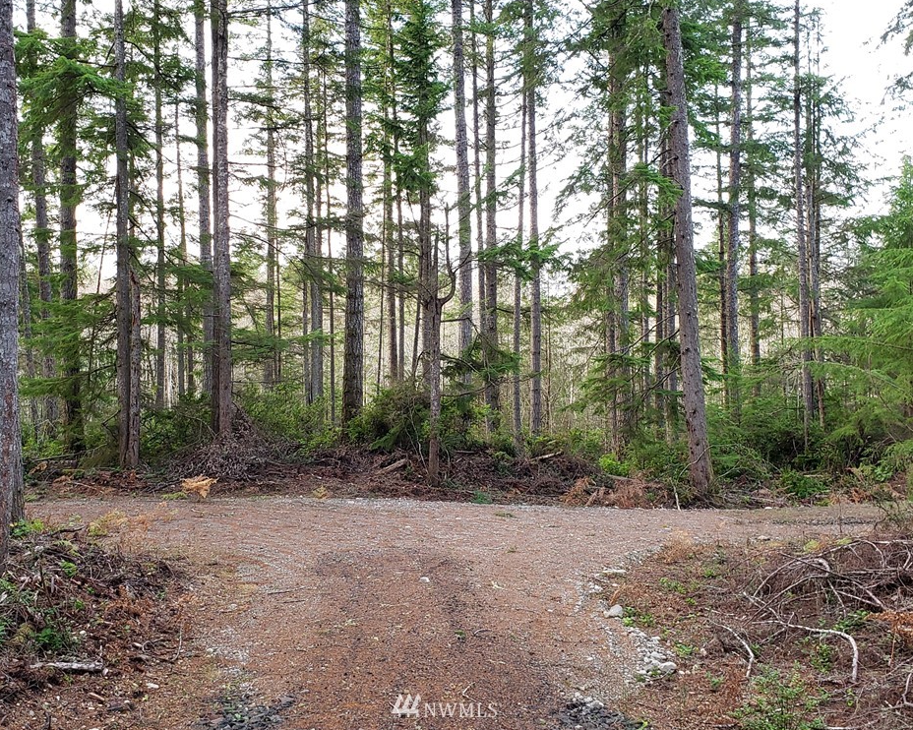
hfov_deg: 62.2
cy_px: 365
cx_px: 447
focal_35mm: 28
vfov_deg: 51.5
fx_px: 756
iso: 125
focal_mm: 4.3
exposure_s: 1/50
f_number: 2.4
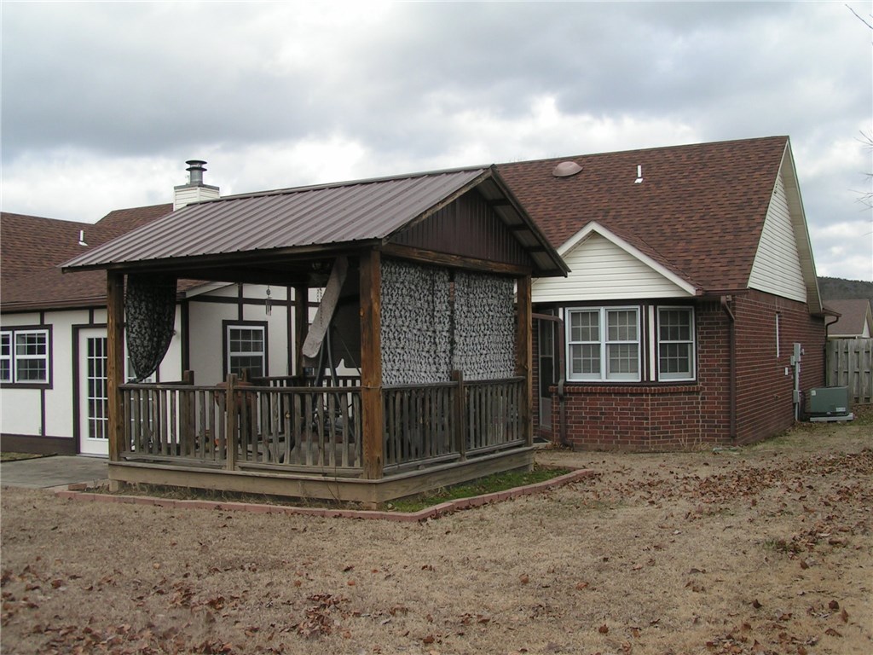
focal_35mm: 38
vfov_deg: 37.7
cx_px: 436
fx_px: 958
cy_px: 328
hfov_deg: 49.0
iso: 50
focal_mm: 5.8
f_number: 5.6
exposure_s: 1/200
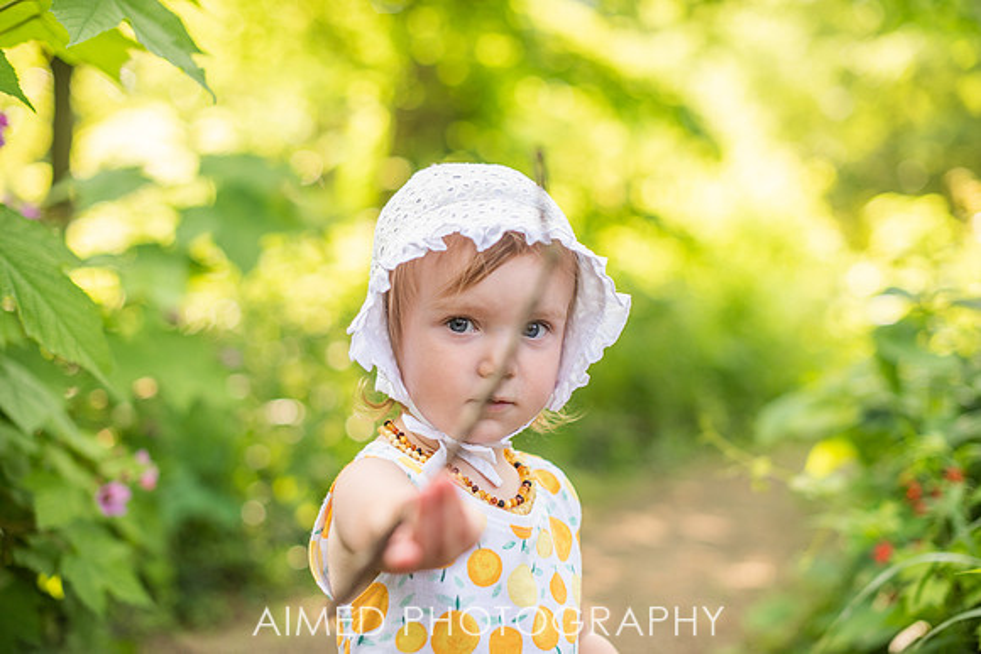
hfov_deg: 39.6
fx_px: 1363
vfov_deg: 27.0
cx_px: 490
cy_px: 327
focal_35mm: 50
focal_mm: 50
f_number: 2.2
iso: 200
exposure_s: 1/640
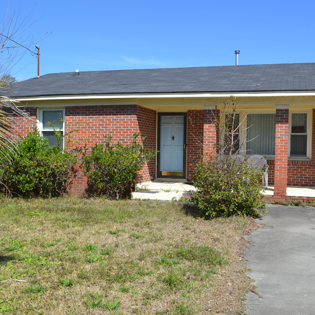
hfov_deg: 46.0
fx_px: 371
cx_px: 173
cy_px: 153
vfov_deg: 46.0
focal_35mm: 36
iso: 100
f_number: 6.3
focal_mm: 18
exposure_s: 1/320
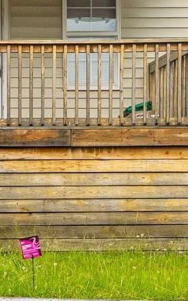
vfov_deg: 32.4
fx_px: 507
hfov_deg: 17.7
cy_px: 74
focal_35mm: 62
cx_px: -130
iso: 250
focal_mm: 11
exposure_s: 1/400
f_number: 6.3
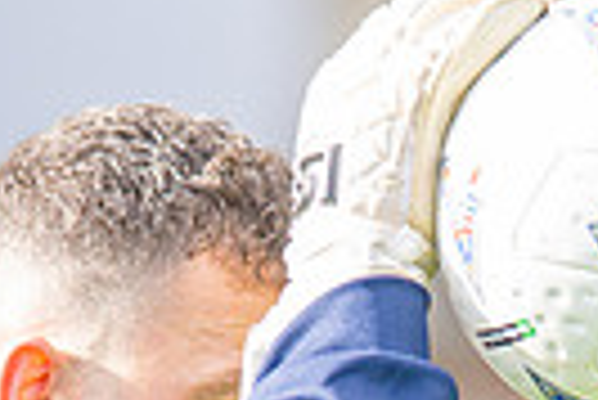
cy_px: 778
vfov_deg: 1.6
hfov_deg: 2.3
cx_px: 270
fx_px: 14600
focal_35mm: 878
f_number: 1.8
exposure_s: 1/2000
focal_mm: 135
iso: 280
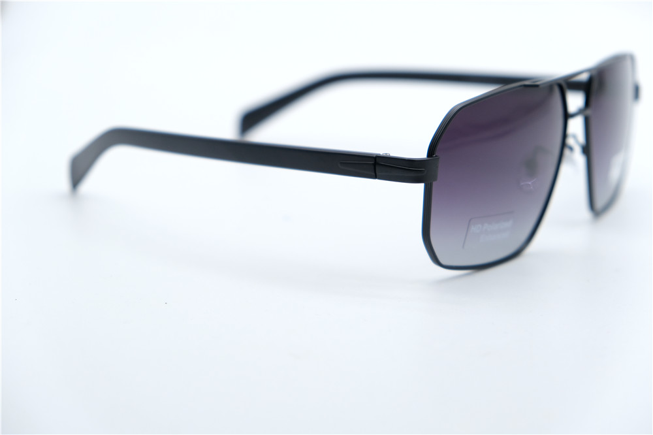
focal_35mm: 79
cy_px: 218
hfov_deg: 25.7
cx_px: 326
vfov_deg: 17.3
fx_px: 1432
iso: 640
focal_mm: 52.7
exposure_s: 1/1000
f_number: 4
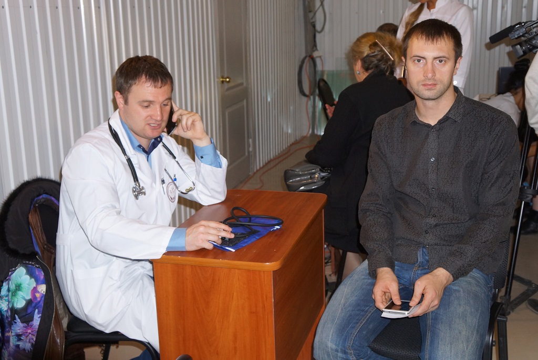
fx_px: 628
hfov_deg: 46.4
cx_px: 269
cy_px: 180
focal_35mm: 42
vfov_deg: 31.9
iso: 800
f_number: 4
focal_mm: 28
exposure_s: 1/100
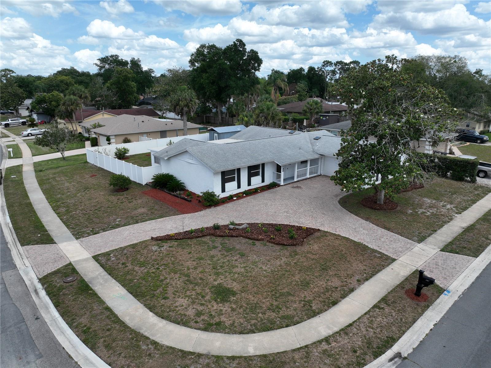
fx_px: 340
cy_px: 184
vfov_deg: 56.8
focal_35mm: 24
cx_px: 246
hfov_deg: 71.6
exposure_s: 1/2000
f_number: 2.8
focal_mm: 12.29
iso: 130
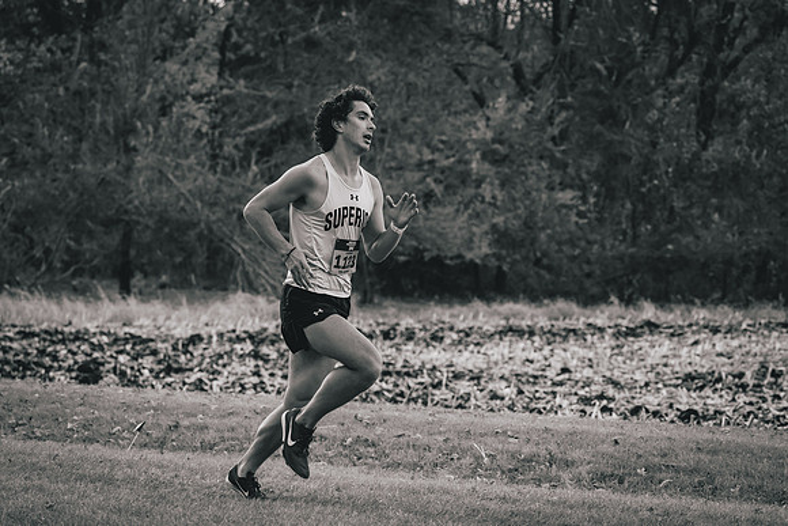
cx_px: 394
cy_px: 263
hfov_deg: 13.8
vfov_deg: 9.3
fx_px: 3247
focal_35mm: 148
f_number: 6.3
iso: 400
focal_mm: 135
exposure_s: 1/1000
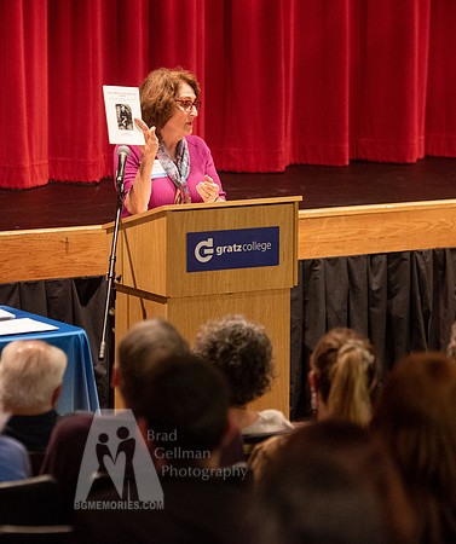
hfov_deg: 8.4
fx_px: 3095
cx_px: 179
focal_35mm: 189
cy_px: 247
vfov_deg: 10.0
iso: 2500
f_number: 2.8
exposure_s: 1/80
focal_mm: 125
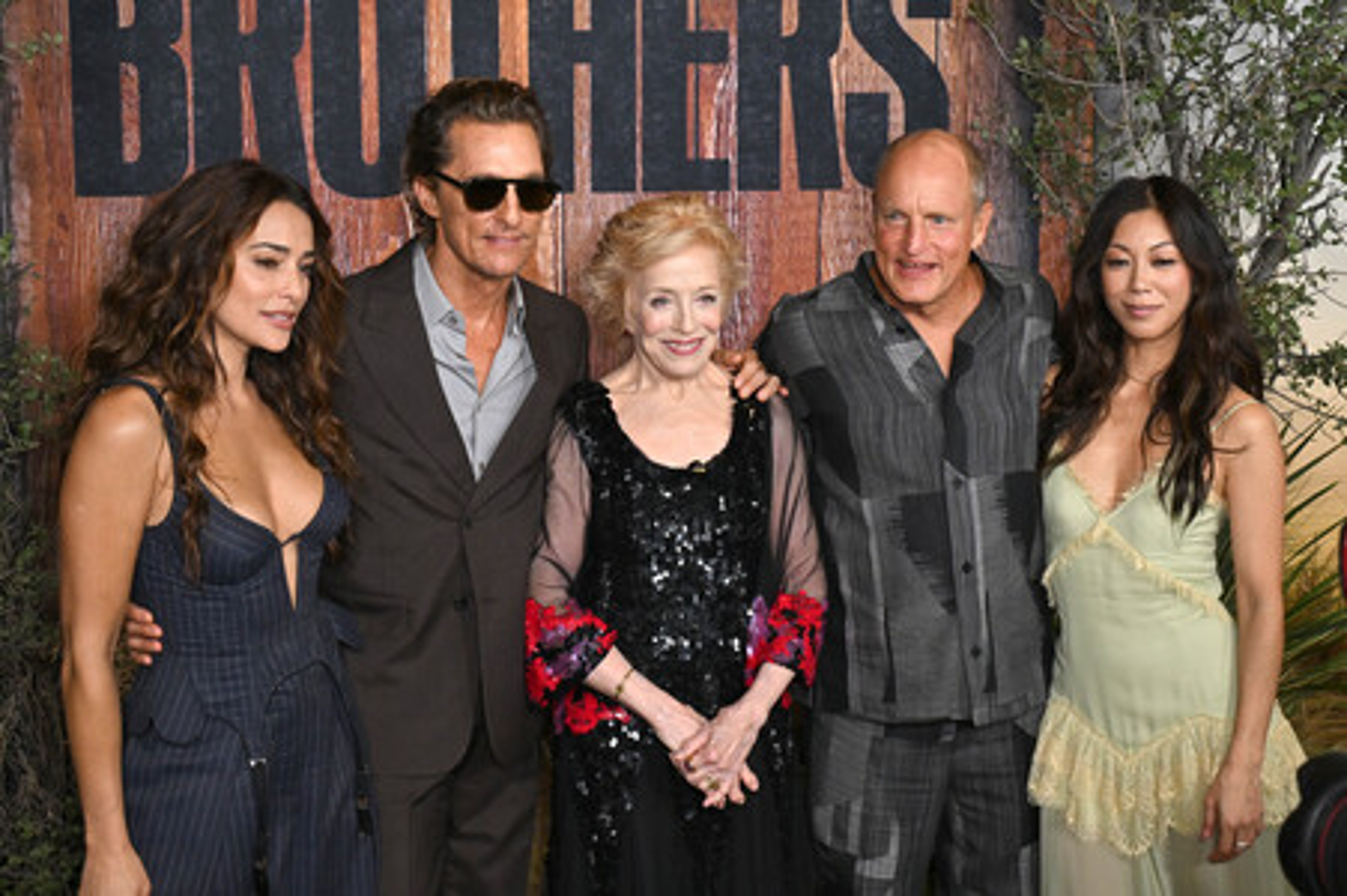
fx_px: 1383
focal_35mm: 37
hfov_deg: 51.9
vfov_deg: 35.9
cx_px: 674
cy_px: 448
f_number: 7.1
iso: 1000
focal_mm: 37
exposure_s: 1/250
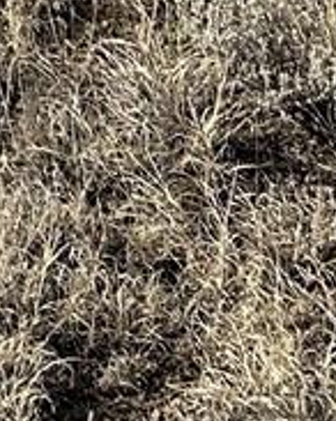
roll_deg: -0.7
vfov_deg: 7.9
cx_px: -670
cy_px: -660
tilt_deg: -17.4
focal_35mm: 222
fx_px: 2764
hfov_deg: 6.4
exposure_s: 1/5319
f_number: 1.5
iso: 50
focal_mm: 5.7
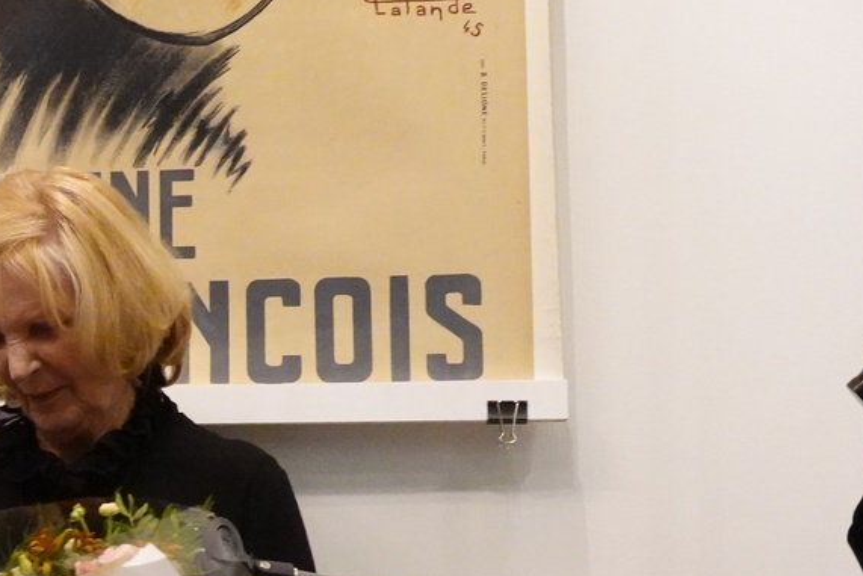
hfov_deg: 15.1
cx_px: -200
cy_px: 530
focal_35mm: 131
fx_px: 3141
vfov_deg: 10.4
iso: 3200
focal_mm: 16.21
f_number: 4
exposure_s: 1/100
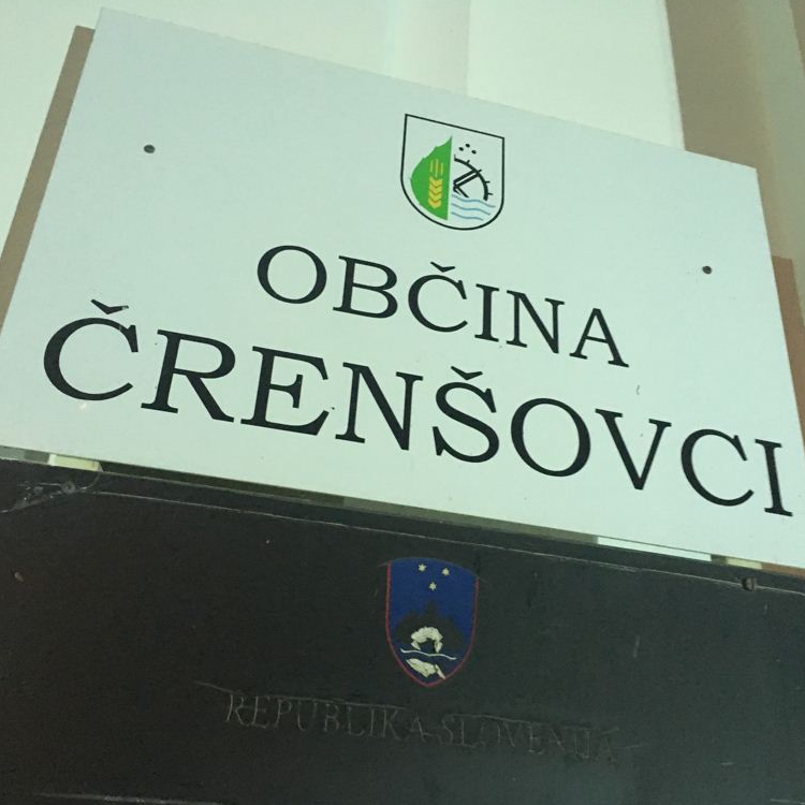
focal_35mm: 35
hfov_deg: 47.2
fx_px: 921
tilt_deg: +29.1
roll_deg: -3.3
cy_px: 404
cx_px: 411
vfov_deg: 47.2
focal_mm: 4.15
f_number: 2.2
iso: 500
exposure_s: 1/17
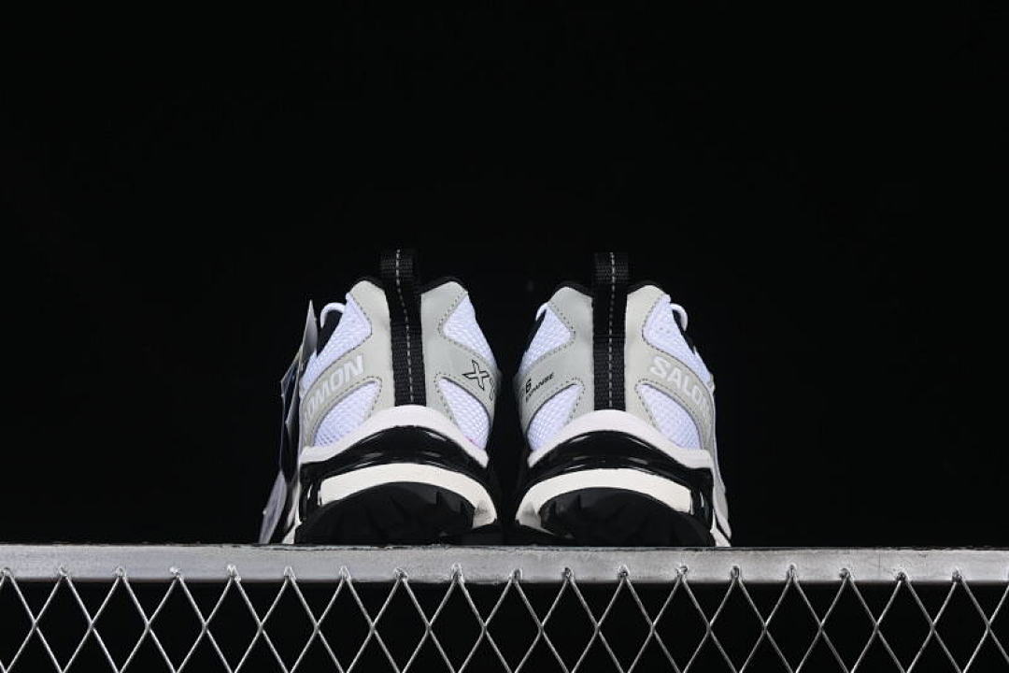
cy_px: 336
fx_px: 2102
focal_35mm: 75
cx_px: 504
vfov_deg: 18.2
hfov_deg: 27.0
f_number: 8
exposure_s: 1/80
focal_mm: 50
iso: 160
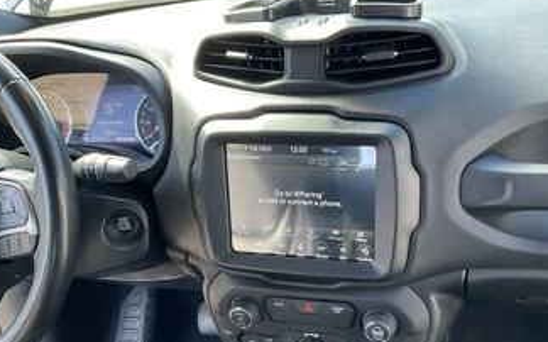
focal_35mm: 38
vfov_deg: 33.2
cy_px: 229
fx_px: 567
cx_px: 313
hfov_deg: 51.4
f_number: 1.8
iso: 64
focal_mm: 3
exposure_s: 1/83
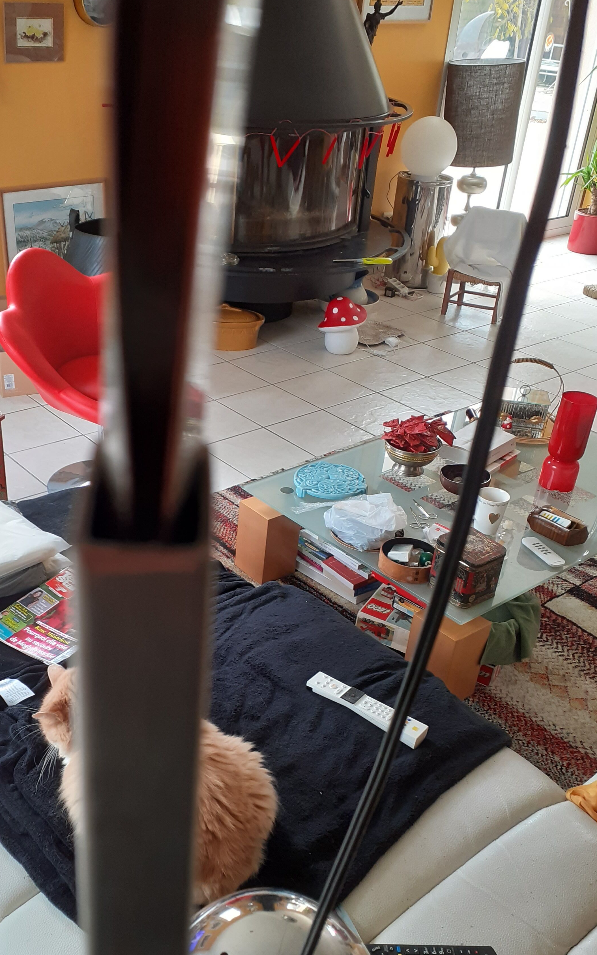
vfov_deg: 55.0
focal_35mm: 35
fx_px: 911
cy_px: 558
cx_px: 218
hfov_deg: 36.0
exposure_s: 1/50
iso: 64
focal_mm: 3.6
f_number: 1.9
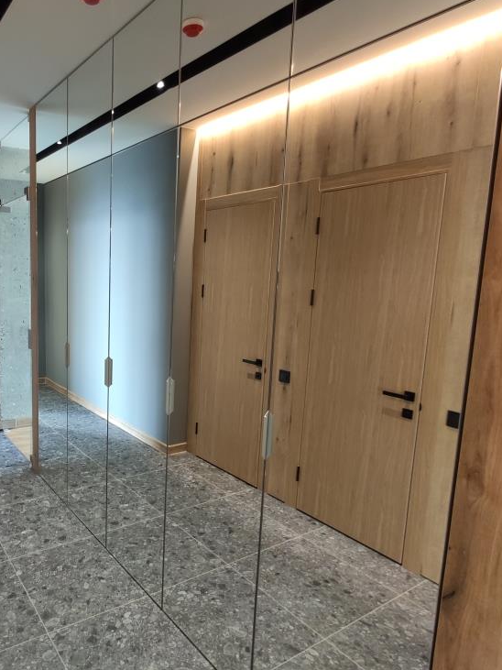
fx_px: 406
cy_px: 335
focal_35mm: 21
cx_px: 114
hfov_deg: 59.4
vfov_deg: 79.0
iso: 810
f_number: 2.2
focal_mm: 2.25
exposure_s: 1/33
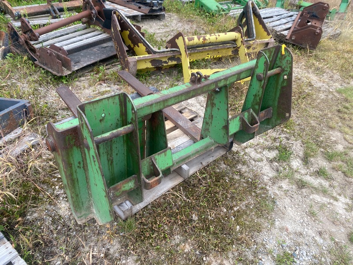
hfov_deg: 67.3
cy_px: 132
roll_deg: -2.2
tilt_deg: -38.9
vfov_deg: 53.1
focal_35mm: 26
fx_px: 265
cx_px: 176
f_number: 1.8
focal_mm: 4.25
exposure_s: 1/205
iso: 32
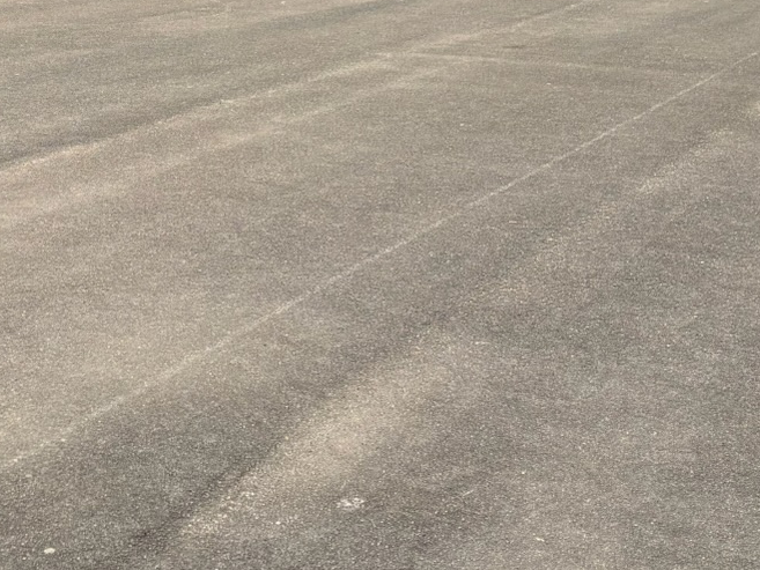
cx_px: 62
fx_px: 1779
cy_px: 29
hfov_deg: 23.4
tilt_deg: -4.1
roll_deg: -1.1
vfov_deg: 17.9
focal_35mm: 81
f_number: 1.6
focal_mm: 5.96
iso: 40
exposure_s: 1/162
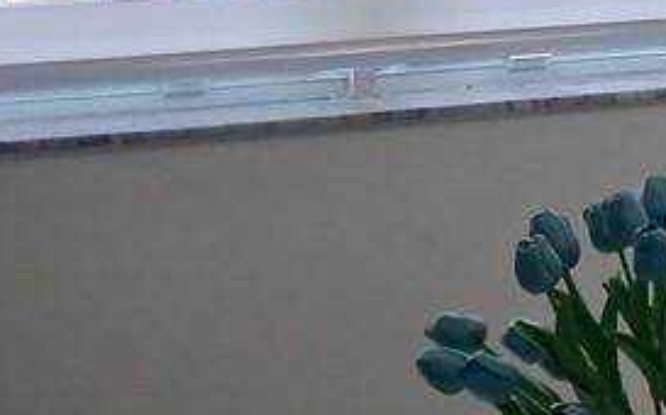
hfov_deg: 9.8
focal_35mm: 168
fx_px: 3046
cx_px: 1927
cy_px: -598
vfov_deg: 7.3
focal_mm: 4
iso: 64
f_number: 1.8
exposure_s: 1/60
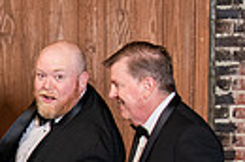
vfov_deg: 8.3
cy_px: 183
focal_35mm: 164
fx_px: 1113
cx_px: -137
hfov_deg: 11.9
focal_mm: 27
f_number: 3.5
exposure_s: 1/160
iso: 500
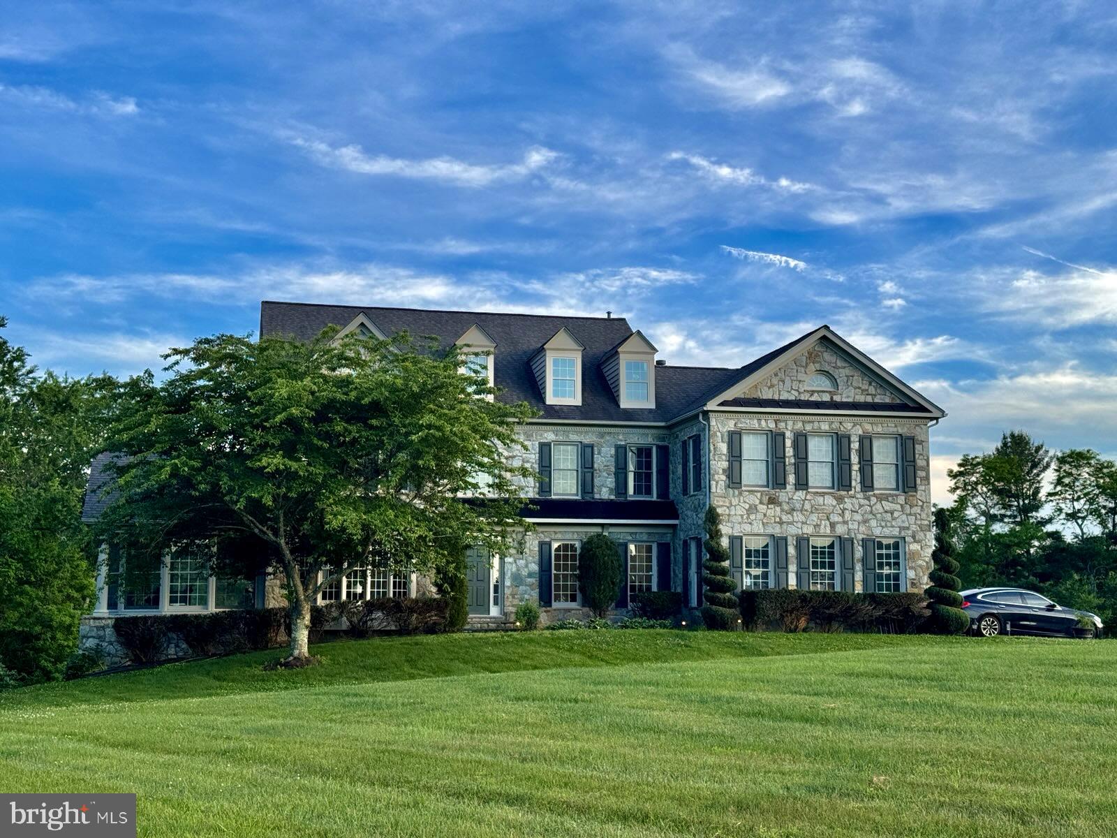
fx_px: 1549
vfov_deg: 30.3
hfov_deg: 39.7
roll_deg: +0.0
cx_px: 558
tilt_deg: +6.8
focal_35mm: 48
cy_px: 419
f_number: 1.78
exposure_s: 1/664
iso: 64
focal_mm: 6.76
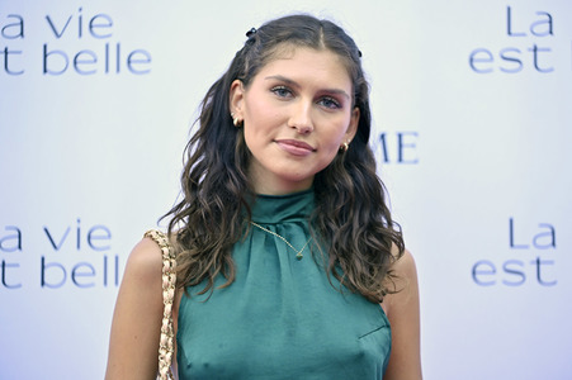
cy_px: 190
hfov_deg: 18.6
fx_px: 1746
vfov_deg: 12.4
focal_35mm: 110
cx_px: 286
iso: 1000
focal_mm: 110
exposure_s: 1/1000
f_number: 2.8
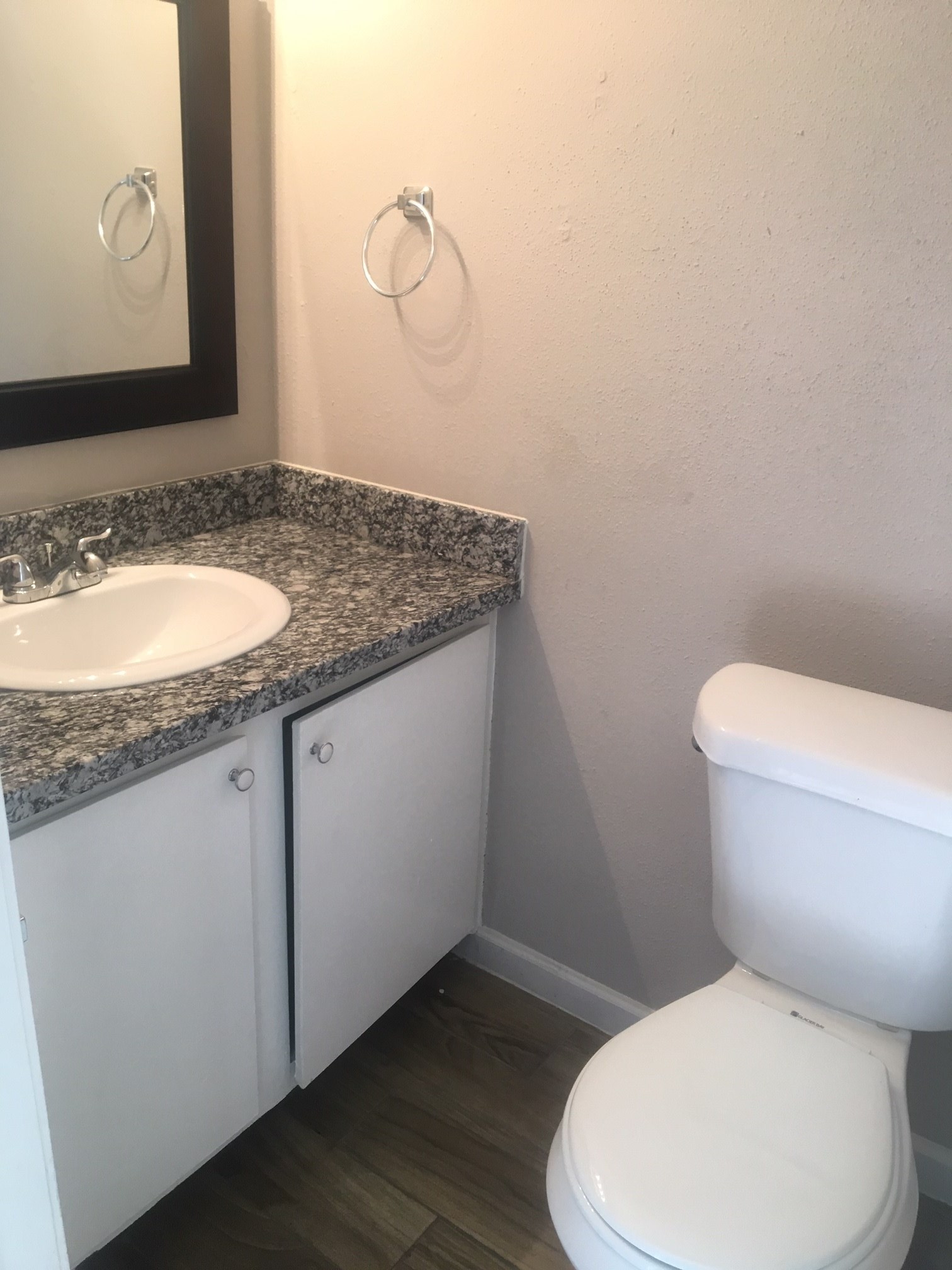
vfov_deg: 61.7
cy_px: 635
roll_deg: -2.9
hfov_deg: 48.2
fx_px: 1063
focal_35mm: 29
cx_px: 476
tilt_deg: -17.6
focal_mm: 4.15
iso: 80
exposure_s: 1/30
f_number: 2.2
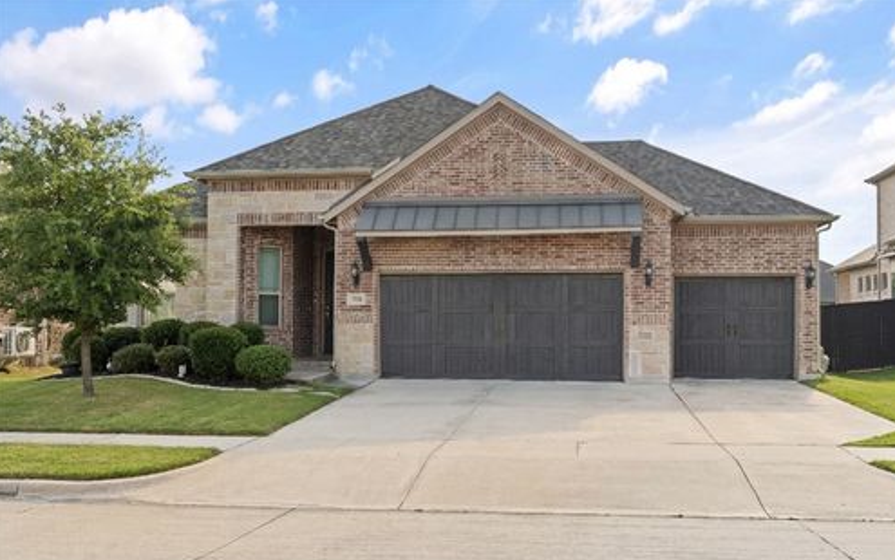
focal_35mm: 36
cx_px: 447
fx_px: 879
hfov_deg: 54.0
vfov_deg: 35.4
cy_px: 299
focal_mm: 35
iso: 100
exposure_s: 1/50
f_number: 10
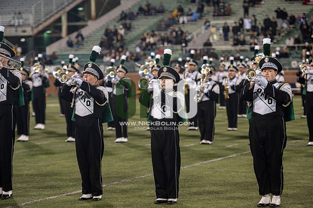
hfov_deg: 17.7
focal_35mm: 116
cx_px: 156
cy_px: 104
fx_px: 1008
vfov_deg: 11.8
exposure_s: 1/500
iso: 1000
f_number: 2.8
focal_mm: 116
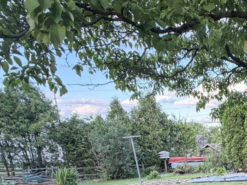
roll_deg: +1.5
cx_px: 247
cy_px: 199
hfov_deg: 45.5
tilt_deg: -12.9
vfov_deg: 36.1
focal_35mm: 34
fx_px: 243
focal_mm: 2.22
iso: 320
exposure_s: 1/121
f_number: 2.2
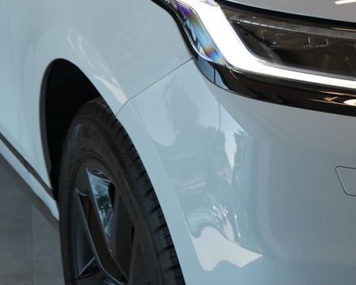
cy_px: 35
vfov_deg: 10.2
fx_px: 1580
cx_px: 361
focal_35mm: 150
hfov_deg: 12.7
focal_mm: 70
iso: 1600
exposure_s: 1/160
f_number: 5.6
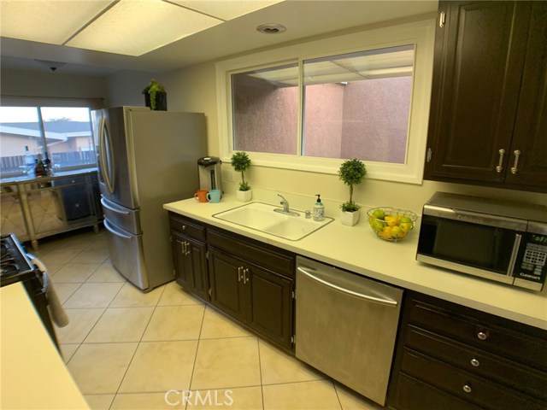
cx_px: 274
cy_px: 205
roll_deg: +0.6
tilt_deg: -13.2
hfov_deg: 67.3
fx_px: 411
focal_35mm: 26
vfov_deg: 53.1
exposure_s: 1/60
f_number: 1.8
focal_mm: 4.25
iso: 100
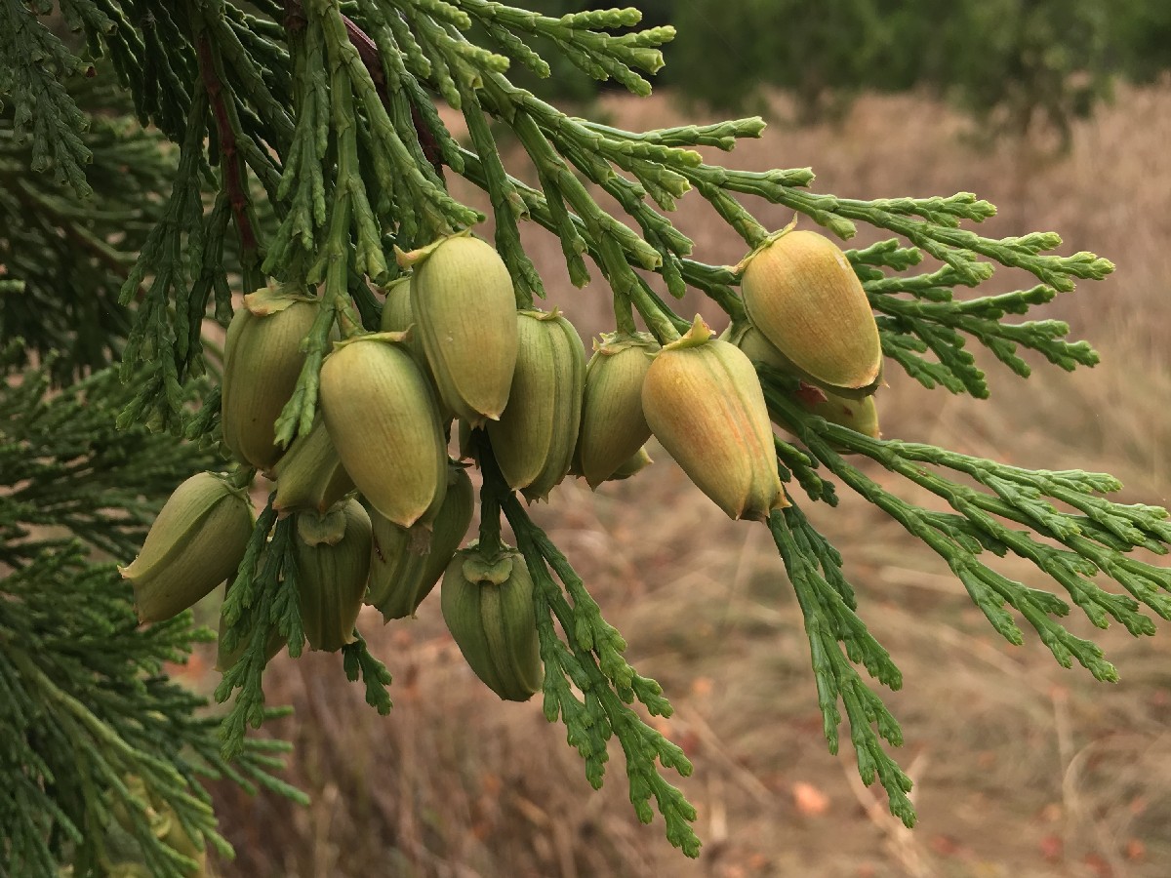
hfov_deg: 47.9
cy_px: 439
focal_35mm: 39
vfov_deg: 36.8
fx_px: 1319
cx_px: 586
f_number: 2.2
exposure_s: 1/247
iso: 25
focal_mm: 4.15
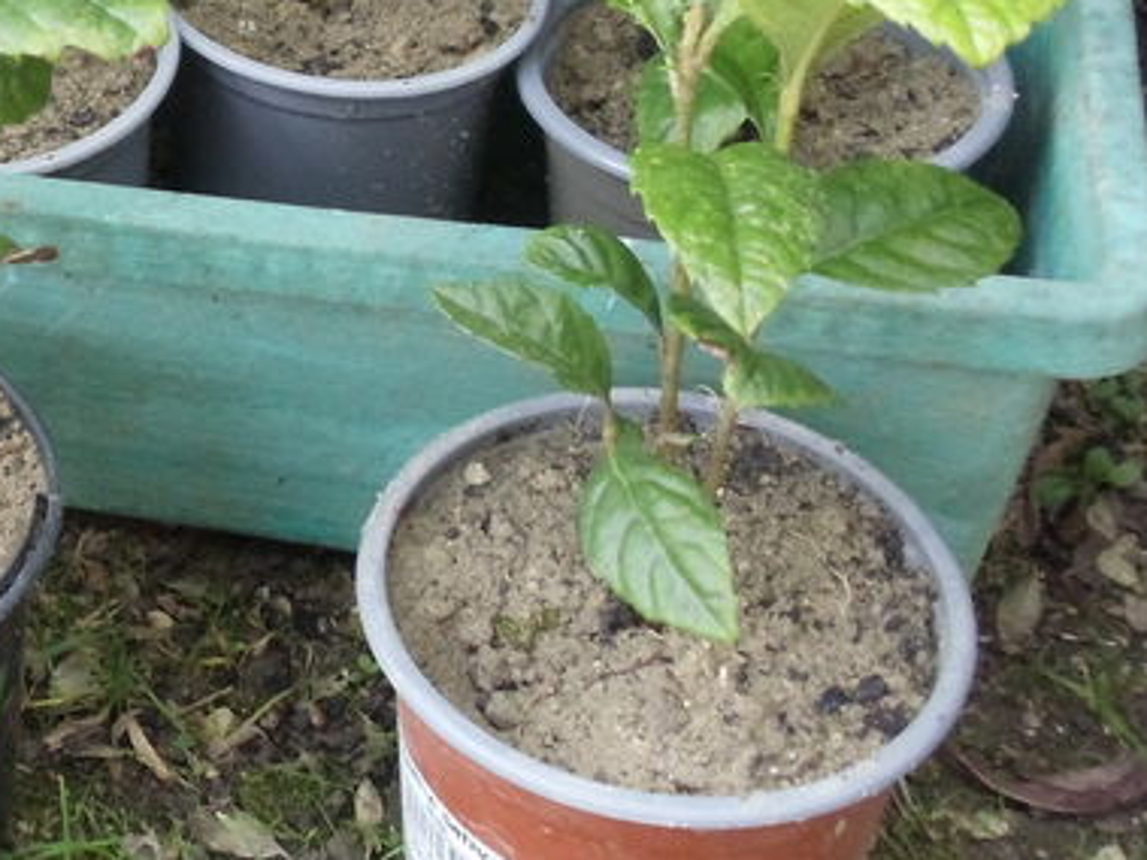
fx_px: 3842
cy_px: -6
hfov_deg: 16.4
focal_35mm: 116
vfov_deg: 12.6
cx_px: -169
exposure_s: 1/100
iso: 400
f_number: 3.5
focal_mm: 6
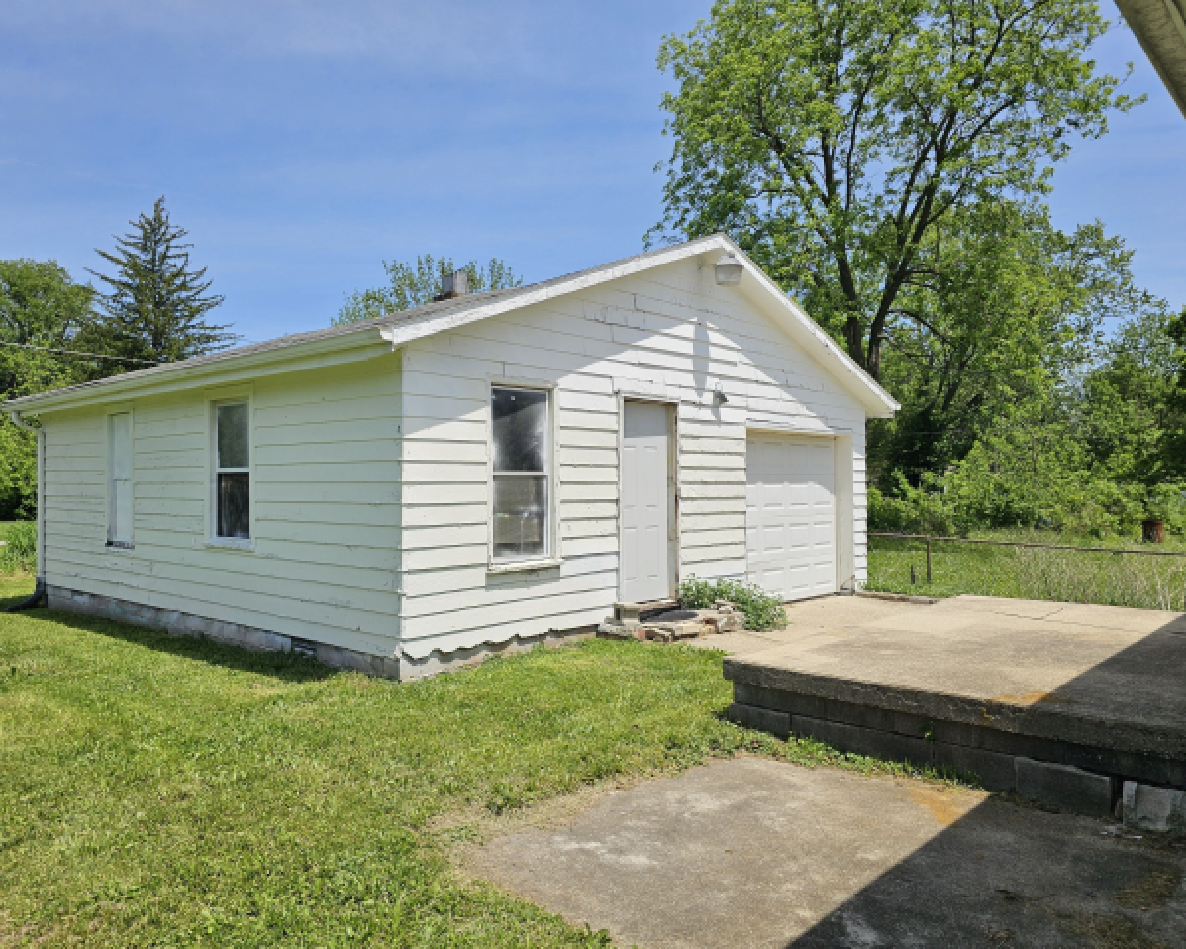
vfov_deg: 56.8
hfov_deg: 68.0
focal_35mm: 25
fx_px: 877
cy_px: 489
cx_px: 536
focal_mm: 6.3
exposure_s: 1/1395
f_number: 1.7
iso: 10
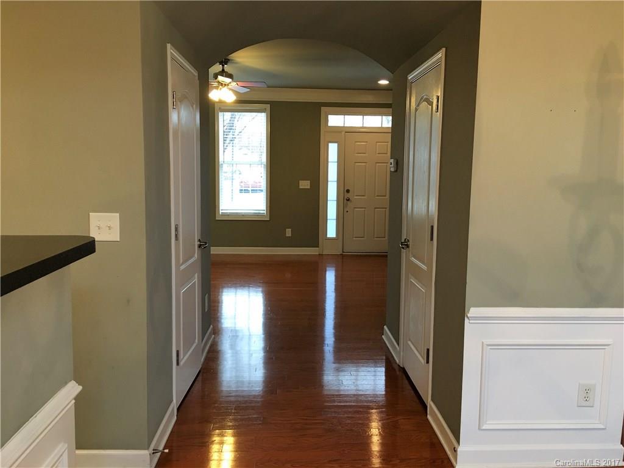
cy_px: 234
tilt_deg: -6.2
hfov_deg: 61.7
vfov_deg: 48.2
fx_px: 523
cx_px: 312
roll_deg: -0.3
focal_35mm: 29
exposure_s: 1/15
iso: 40
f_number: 2.2
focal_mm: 4.15
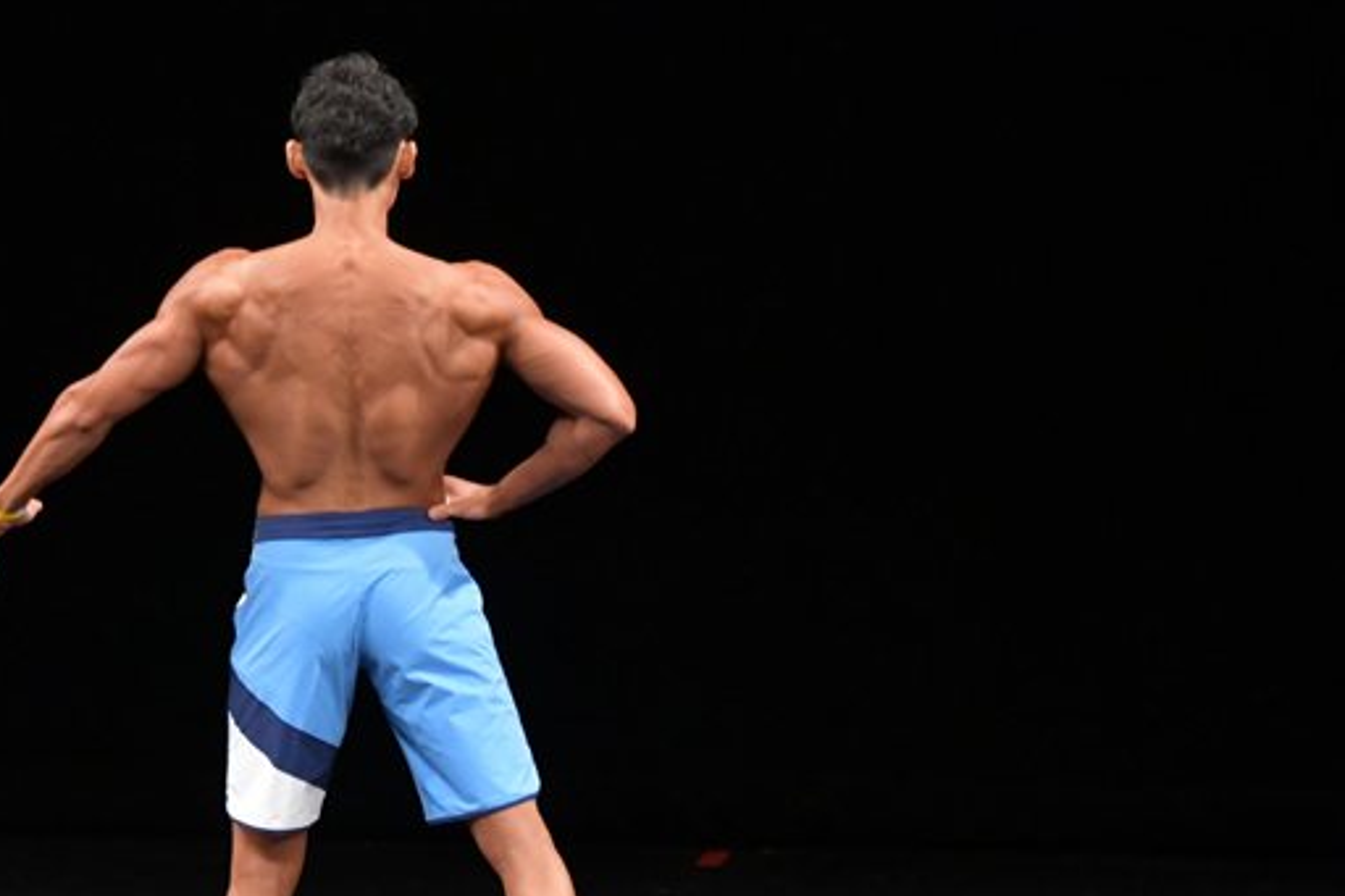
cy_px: 586
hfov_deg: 5.3
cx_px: 458
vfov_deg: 3.6
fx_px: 14416
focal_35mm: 386
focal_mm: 170
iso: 3200
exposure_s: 1/400
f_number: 5.6
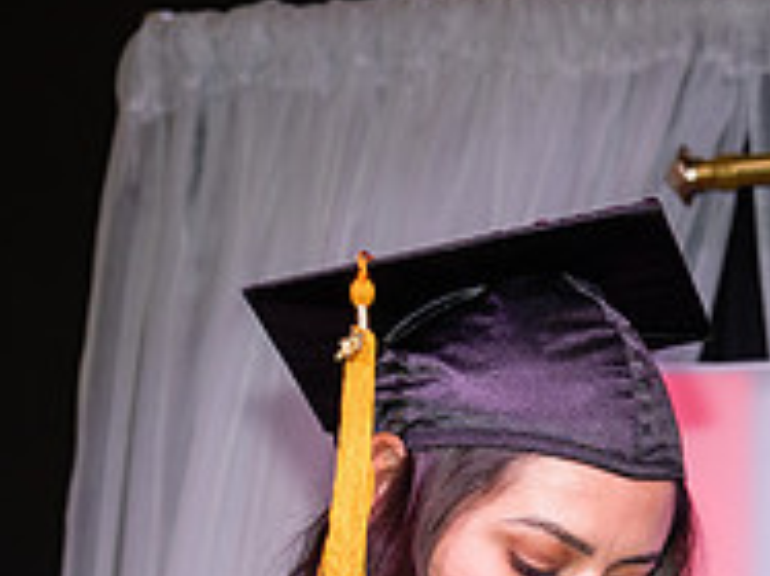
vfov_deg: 5.1
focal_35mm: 288
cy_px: 909
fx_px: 6402
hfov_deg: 6.9
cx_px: 605
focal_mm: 70
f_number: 5.6
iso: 800
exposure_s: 1/160
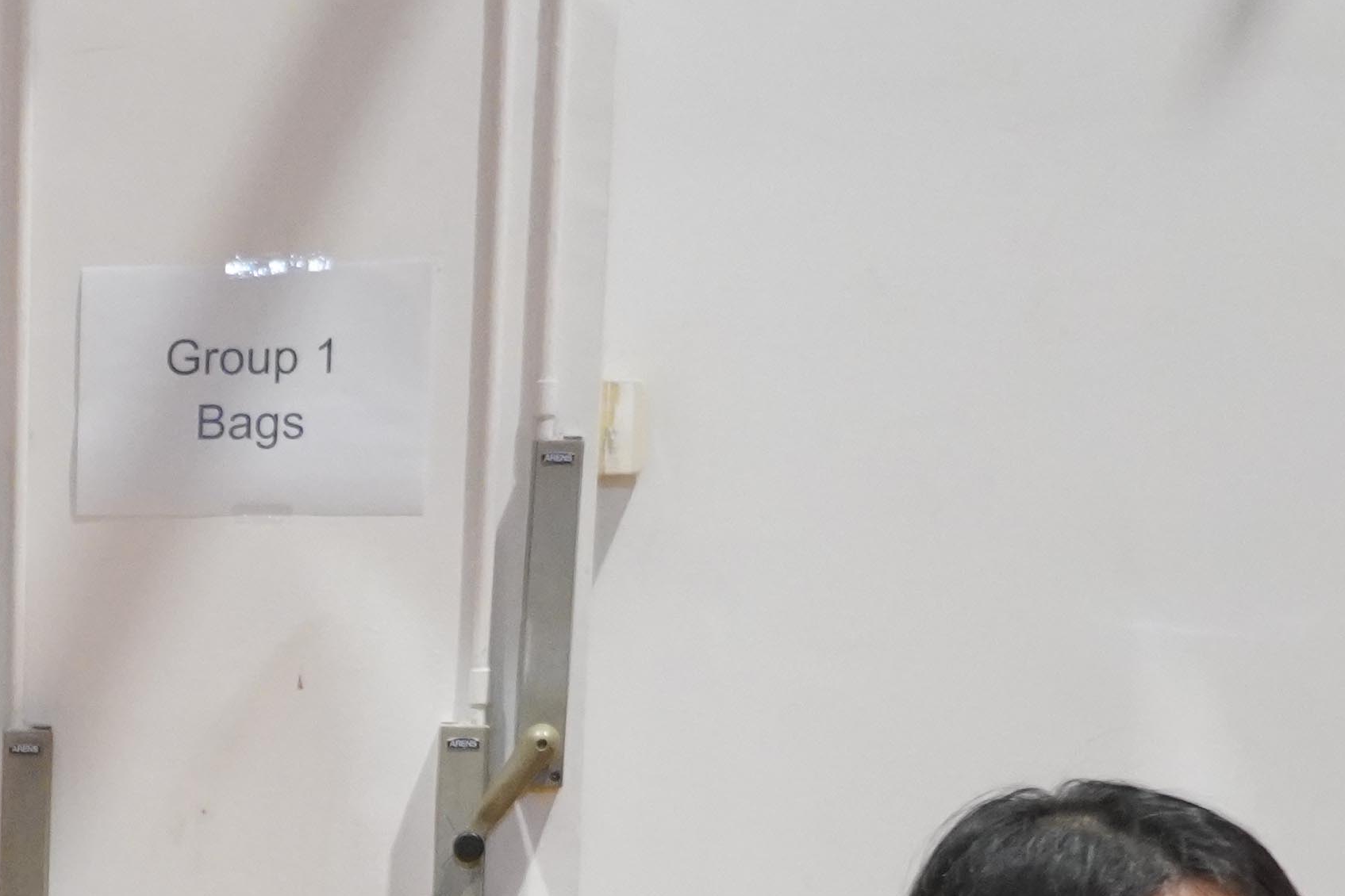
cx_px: -571
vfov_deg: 9.9
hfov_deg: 14.6
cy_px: 1457
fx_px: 4960
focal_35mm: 133
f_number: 4
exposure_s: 1/160
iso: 2000
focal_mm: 25
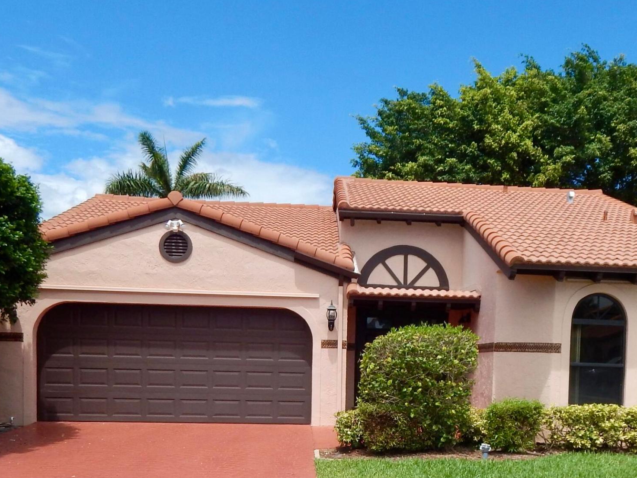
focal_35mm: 43
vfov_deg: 32.3
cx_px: 410
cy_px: 411
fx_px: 791
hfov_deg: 43.4
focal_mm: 4
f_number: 6
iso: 125
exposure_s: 1/640
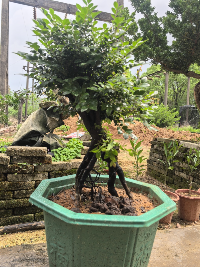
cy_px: 134
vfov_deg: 65.3
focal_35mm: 27
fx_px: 208
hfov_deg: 51.3
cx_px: 100
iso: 50
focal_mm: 6.98
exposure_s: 1/1821
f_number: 2
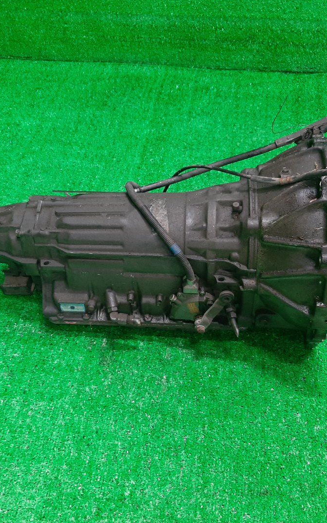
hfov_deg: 34.3
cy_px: 260
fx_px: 528
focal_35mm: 37
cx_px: 136
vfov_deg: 52.8
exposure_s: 1/50
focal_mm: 3.93
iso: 192
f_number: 1.7
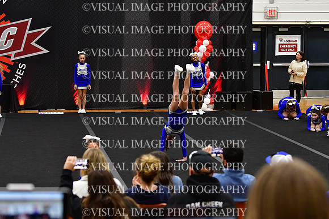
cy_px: 110
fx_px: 960
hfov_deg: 19.5
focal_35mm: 105
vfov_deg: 13.0
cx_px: 164
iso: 4000
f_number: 3.5
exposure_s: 1/500
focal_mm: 70
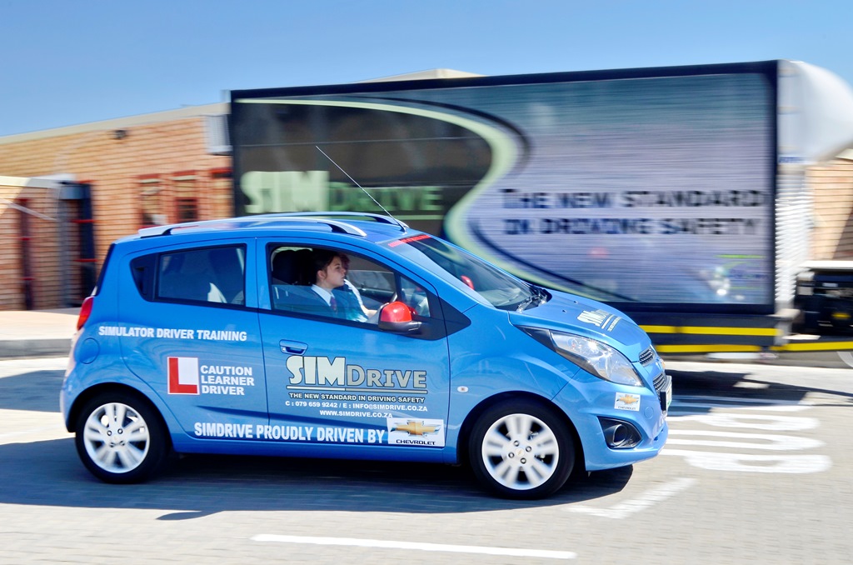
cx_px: 426
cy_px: 282
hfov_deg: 37.9
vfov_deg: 25.6
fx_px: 1241
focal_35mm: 52
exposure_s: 1/40
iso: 100
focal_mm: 35
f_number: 16
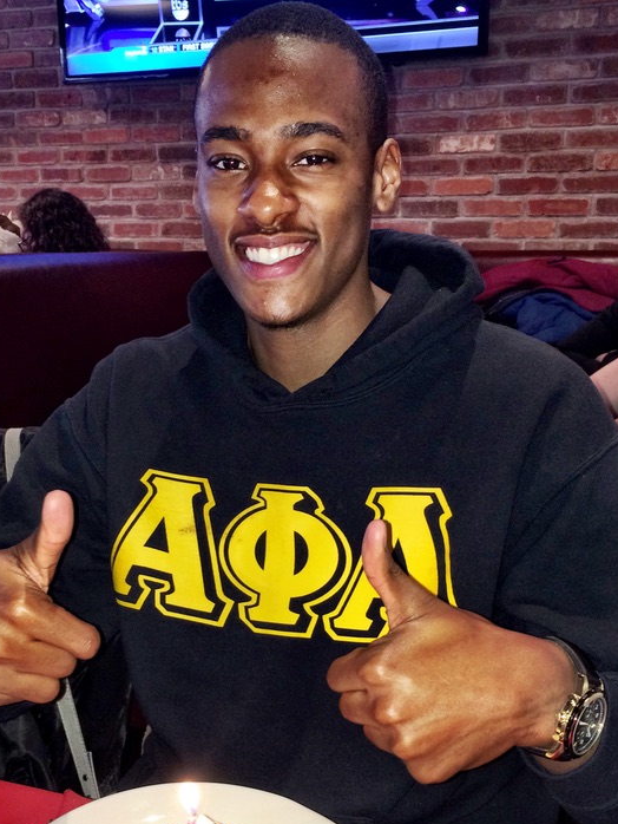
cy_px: 482
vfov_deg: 42.8
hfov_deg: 32.9
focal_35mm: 44
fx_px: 1047
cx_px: 271
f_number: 2.2
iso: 80
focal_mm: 4.12
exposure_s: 1/16
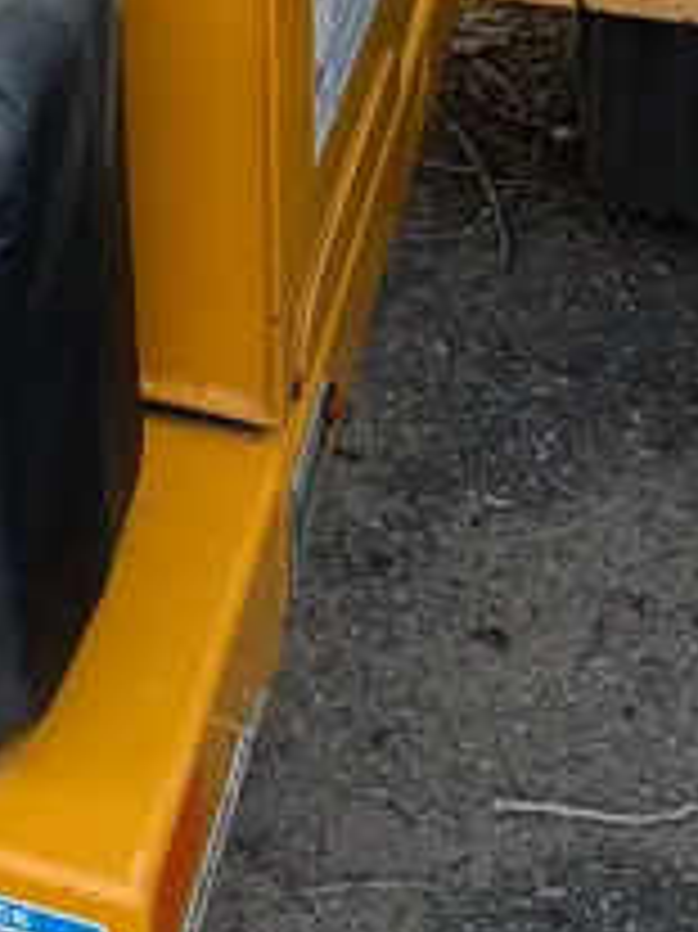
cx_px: -356
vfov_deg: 19.2
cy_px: -380
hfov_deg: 14.9
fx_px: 2476
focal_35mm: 92
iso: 50
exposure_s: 1/569
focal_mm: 5.1
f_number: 1.6
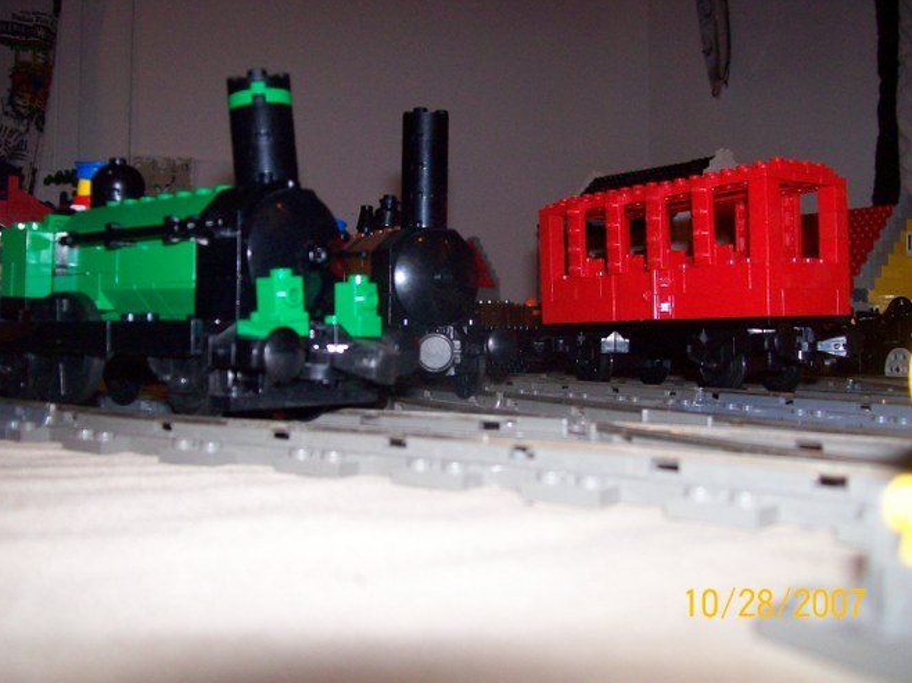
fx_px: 974
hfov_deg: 50.2
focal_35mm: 37
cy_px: 339
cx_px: 445
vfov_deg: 38.6
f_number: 2.7
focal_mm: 6
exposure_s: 1/64
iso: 140
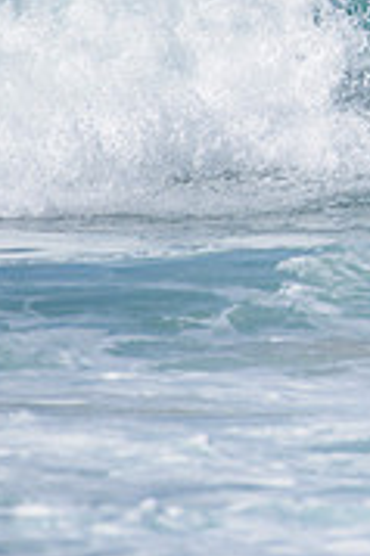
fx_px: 25099
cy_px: -33
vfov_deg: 1.3
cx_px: 787
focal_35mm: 1625
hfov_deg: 0.8
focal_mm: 500
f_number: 6.3
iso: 250
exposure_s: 1/2500
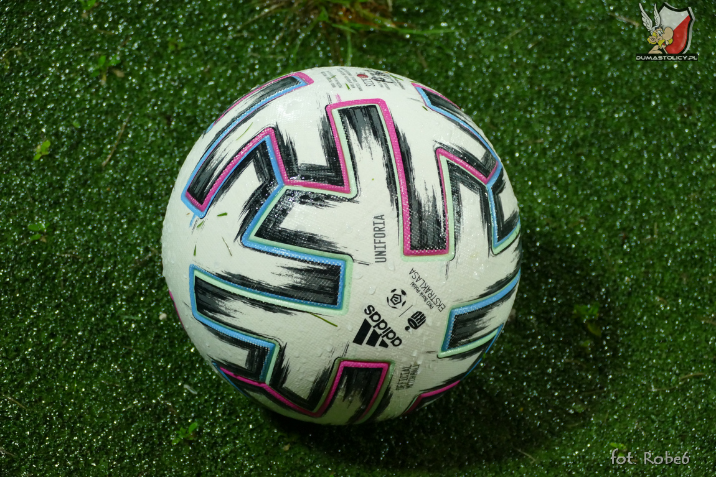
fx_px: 2864
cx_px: 358
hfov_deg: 14.2
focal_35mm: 144
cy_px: 238
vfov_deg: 9.5
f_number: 3.9
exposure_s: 1/200
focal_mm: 52.4
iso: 1600
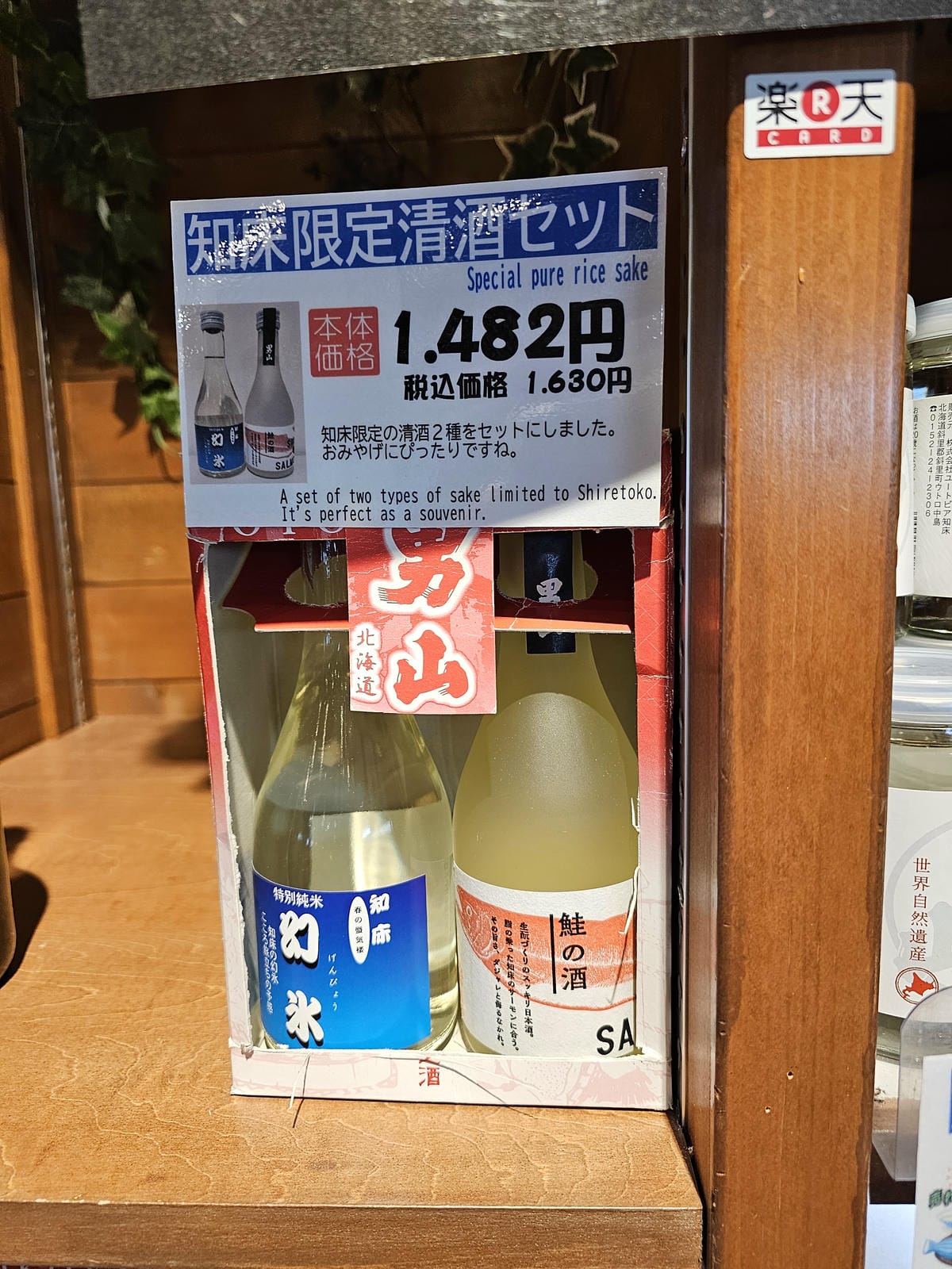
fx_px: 843
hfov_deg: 58.9
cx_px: 476
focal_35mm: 23
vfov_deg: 73.9
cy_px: 634
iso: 160
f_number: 1.7
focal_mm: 6.3
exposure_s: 1/100
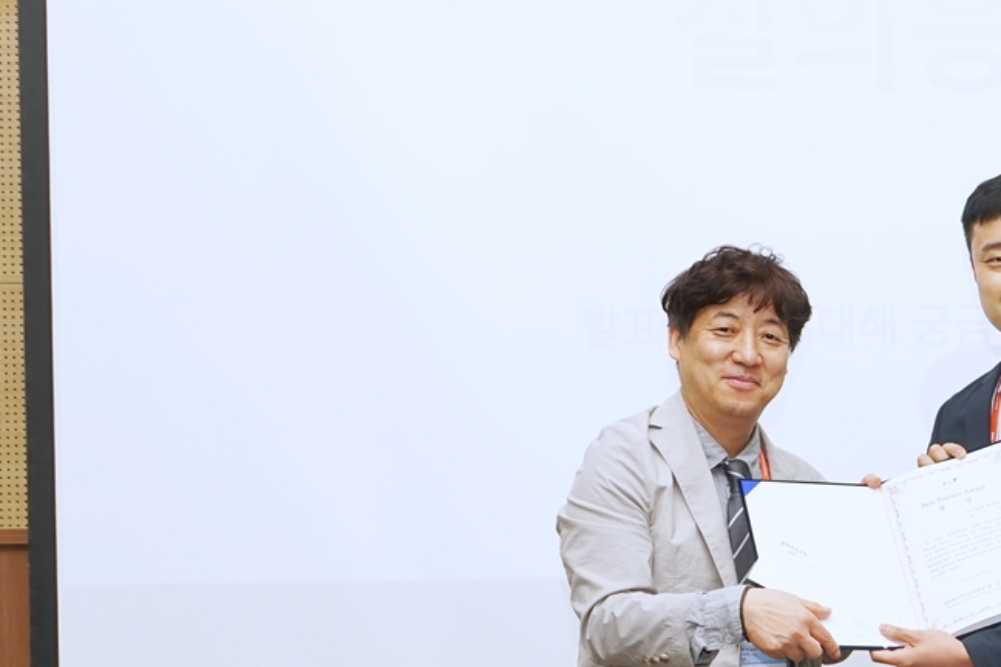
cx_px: 825
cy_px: 547
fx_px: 1752
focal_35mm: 63
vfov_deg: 21.3
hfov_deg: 31.0
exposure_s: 1/125
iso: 400
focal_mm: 34
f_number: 6.3
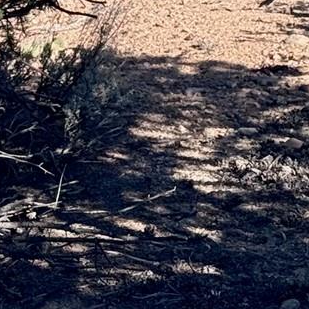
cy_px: -219
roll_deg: -0.4
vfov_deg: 7.7
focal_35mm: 220
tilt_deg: -6.4
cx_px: 166
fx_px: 2222
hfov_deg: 8.0
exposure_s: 1/2415
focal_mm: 6.76
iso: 64
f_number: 1.78
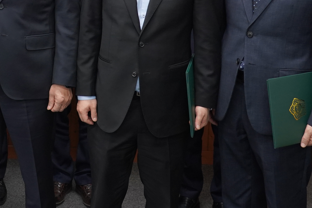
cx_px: 23
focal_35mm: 74
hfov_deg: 26.3
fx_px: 641
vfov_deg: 17.7
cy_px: -29
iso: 1600
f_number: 4
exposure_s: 1/160
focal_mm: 26
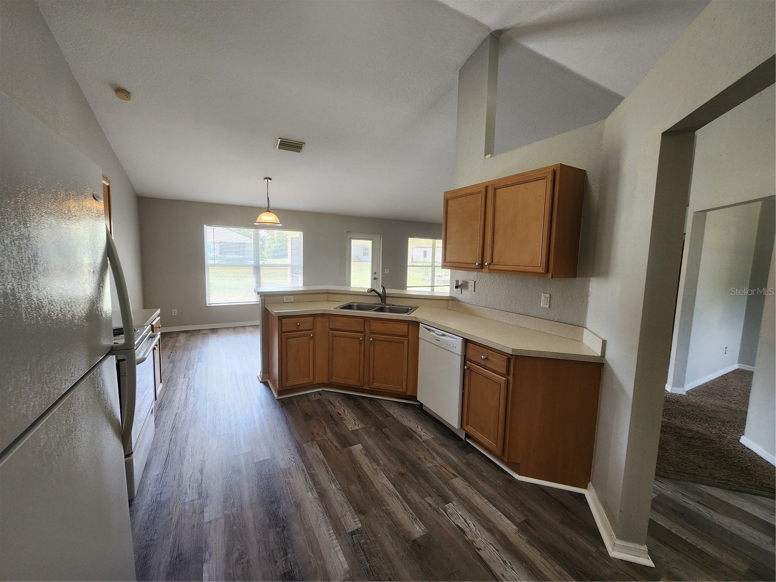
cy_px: 291
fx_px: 291
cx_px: 388
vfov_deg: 89.9
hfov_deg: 106.2
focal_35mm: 13
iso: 125
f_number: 2.2
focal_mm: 2.2
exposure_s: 1/60
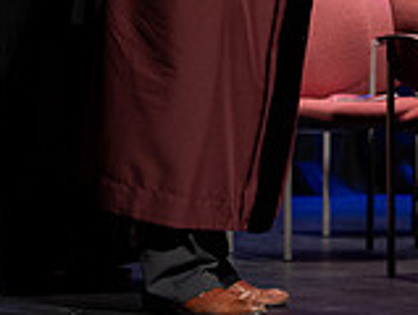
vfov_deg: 6.1
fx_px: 2965
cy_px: -62
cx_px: 431
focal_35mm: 245
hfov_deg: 8.0
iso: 640
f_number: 2.8
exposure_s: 1/250
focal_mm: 70
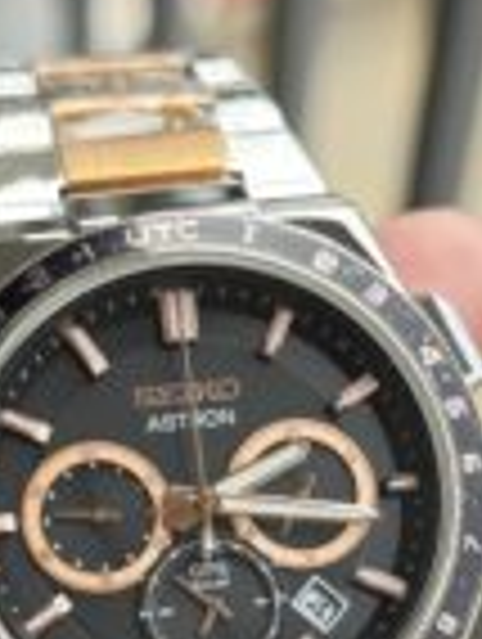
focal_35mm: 135
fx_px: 2499
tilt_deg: -64.5
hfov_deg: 11.0
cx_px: 225
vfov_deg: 14.3
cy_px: 684
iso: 64
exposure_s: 1/1027
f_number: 1.78
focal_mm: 6.76
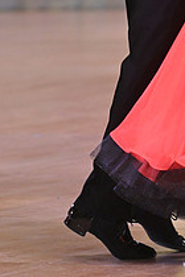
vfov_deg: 4.0
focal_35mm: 510
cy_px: -66
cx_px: 167
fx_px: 3931
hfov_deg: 2.7
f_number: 5
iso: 3200
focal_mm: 185
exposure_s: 1/400
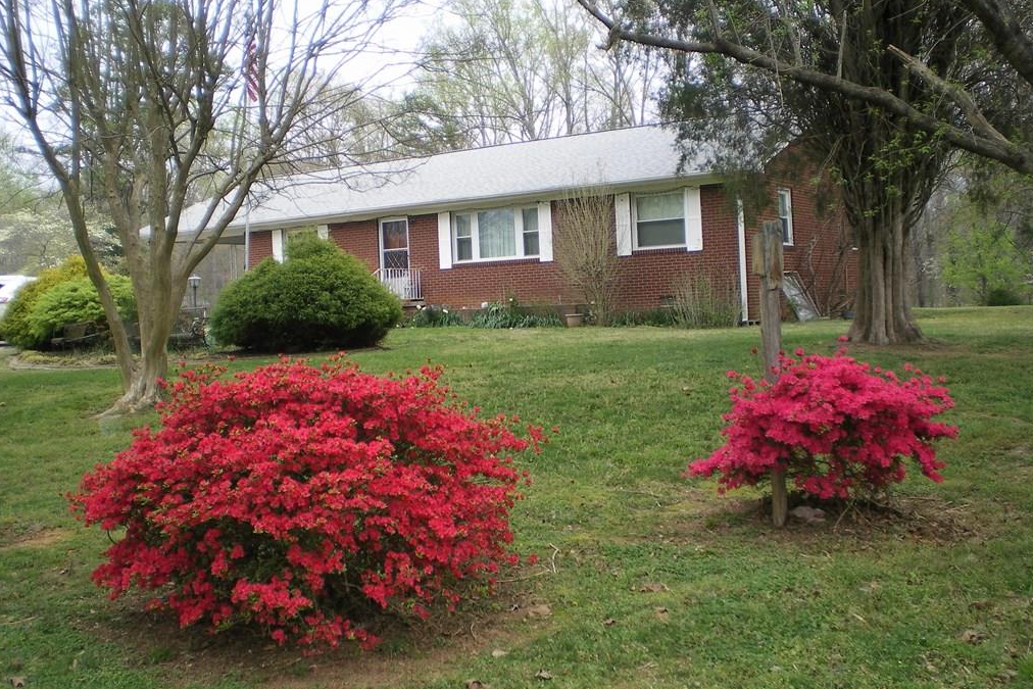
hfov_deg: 48.5
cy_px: 321
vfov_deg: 33.4
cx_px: 513
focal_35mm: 40
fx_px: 1148
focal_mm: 6.3
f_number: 3.1
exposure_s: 1/100
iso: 64
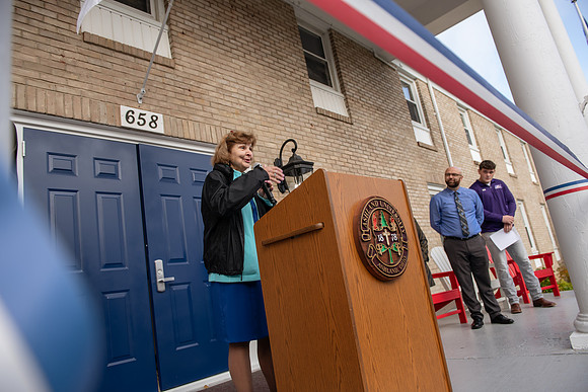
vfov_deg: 49.6
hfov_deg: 69.4
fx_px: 425
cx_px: 294
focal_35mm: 26
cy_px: 196
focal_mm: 26
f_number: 3.5
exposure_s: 1/320
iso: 160
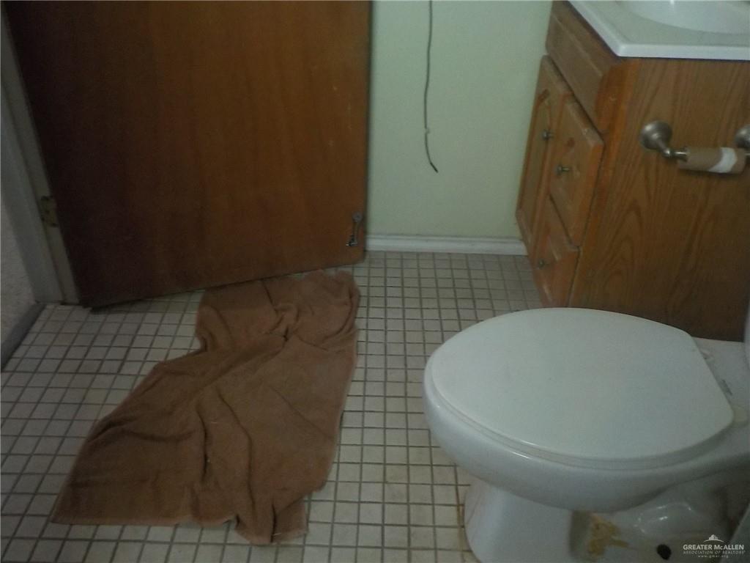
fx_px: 650
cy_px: 282
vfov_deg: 46.8
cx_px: 375
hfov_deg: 60.0
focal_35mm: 30
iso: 500
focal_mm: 4.1
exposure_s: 1/15
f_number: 3.3
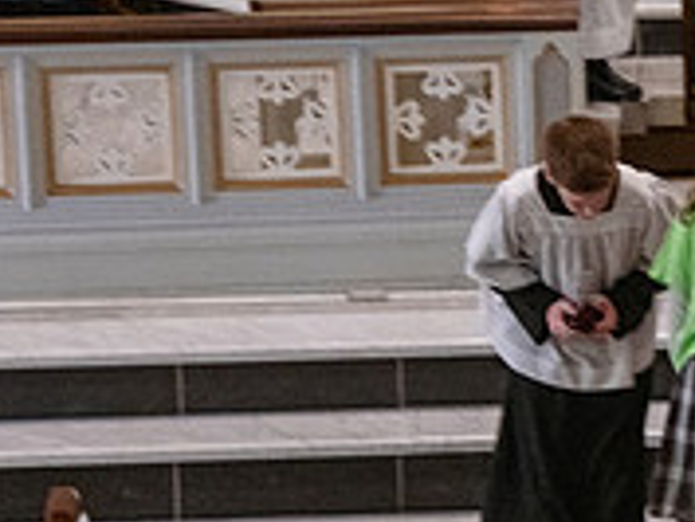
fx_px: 7916
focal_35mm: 394
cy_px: 249
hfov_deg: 5.0
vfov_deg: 3.8
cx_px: 899
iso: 4000
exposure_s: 1/80
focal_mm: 125
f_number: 11
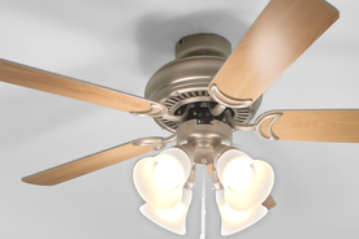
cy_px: 562
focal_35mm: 88
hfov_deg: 23.1
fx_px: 877
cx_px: 203
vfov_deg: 12.4
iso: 320
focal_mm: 10
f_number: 8
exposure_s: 1/6
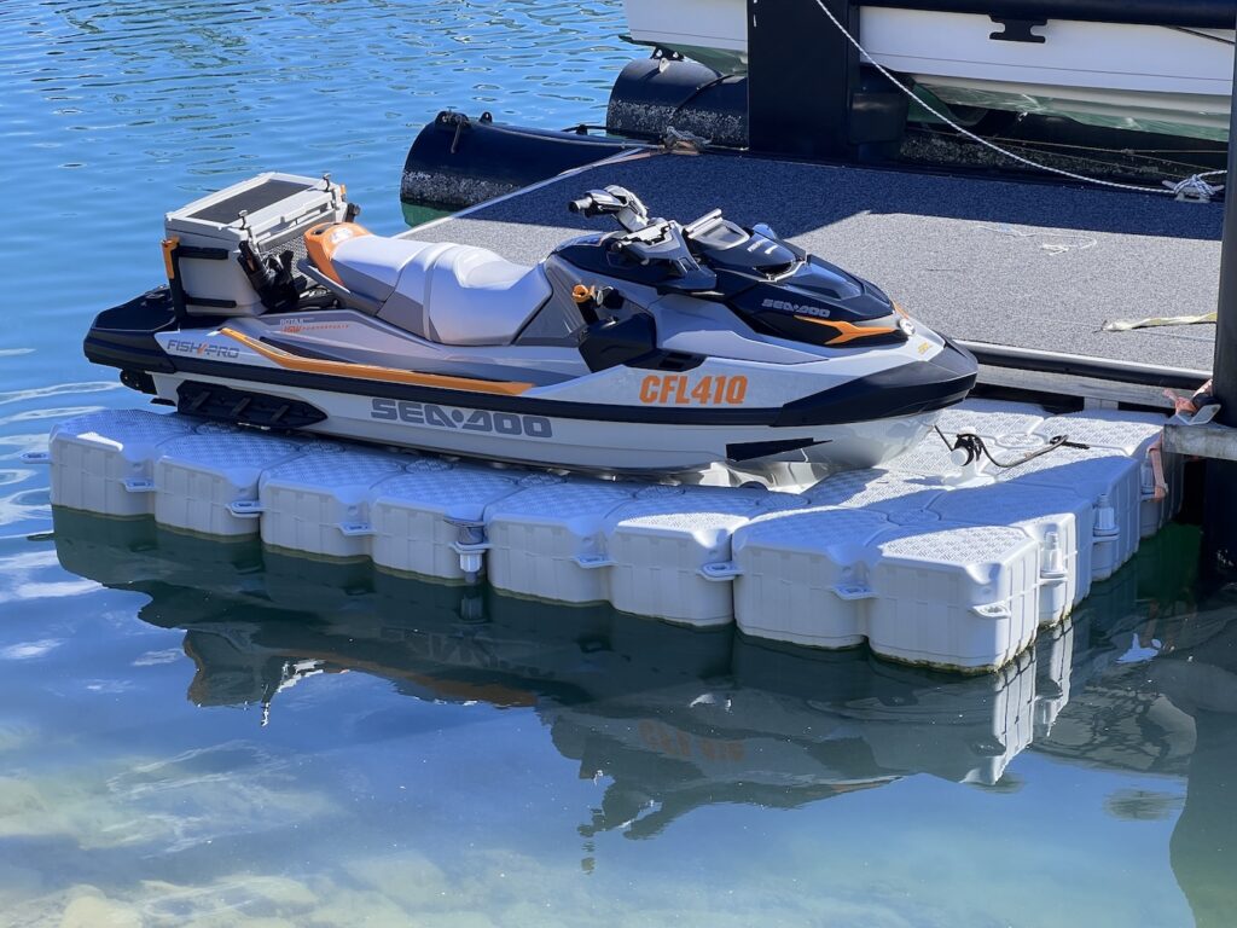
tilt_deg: -17.9
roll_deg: +0.1
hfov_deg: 25.3
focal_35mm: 77
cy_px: 464
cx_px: 618
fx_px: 2752
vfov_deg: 19.1
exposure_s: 1/219
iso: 32
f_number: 2.8
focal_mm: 9
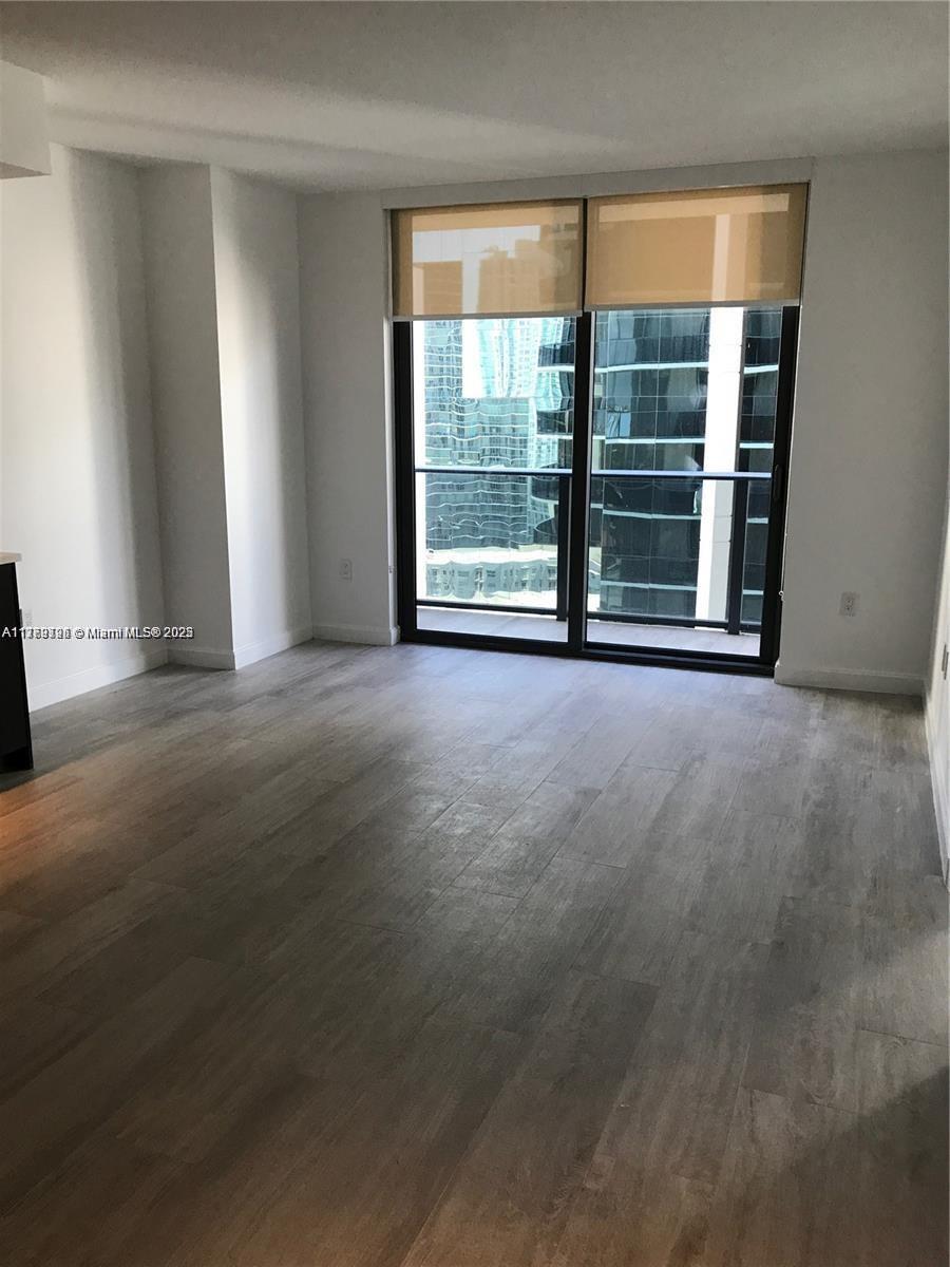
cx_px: 475
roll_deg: -0.6
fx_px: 1025
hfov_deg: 49.7
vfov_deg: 63.4
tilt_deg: -12.4
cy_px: 634
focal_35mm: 28
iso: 20
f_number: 1.8
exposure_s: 1/30
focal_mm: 3.99
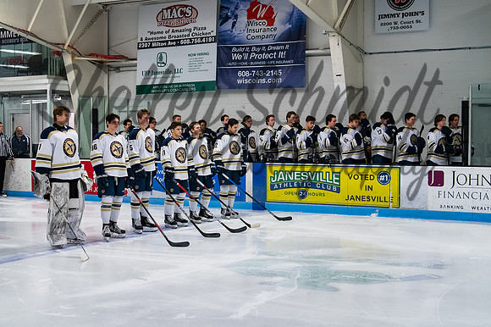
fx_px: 723
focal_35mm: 53
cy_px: 150
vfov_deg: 25.5
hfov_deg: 37.5
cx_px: 223
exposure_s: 1/250
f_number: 4.5
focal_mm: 32
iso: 1600
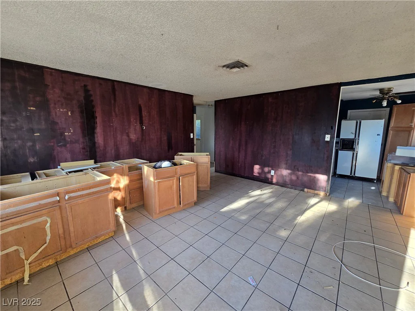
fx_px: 156
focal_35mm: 13
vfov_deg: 89.9
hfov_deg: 106.2
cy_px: 156
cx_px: 208
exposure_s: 1/120
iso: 64
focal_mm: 2.2
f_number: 2.2
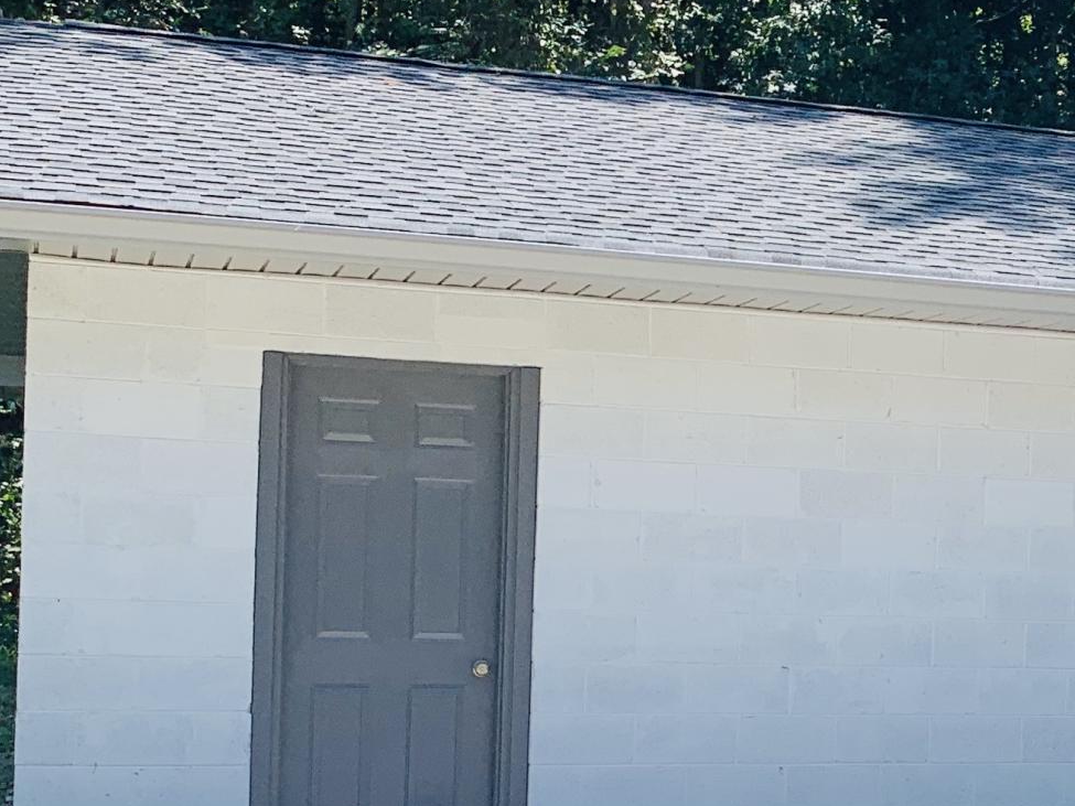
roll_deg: -1.6
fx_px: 2484
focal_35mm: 80
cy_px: 612
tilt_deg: +0.8
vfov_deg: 18.3
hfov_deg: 23.1
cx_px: 1159
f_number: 1.8
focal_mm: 4.25
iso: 25
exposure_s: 1/1779
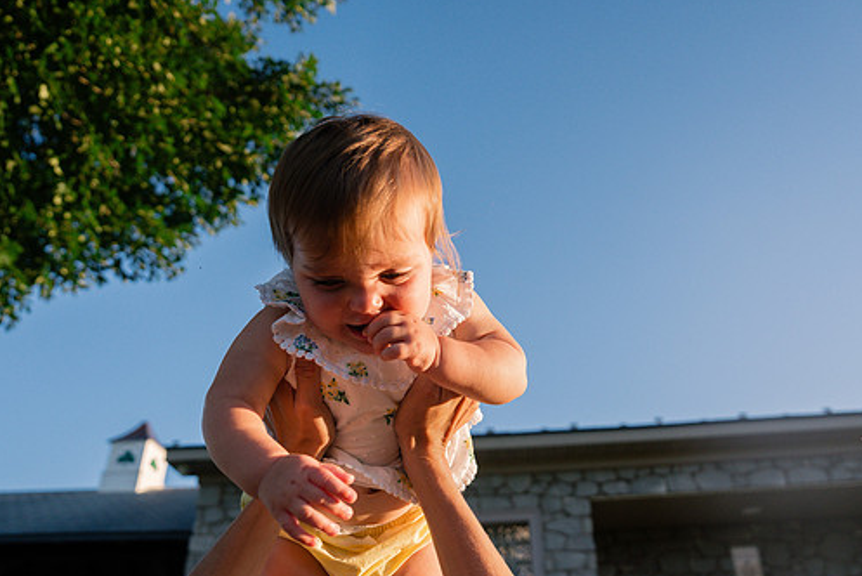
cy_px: 327
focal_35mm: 28
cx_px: 442
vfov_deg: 46.3
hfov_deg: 65.4
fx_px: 671
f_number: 3.5
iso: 400
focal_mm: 24
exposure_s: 1/3200
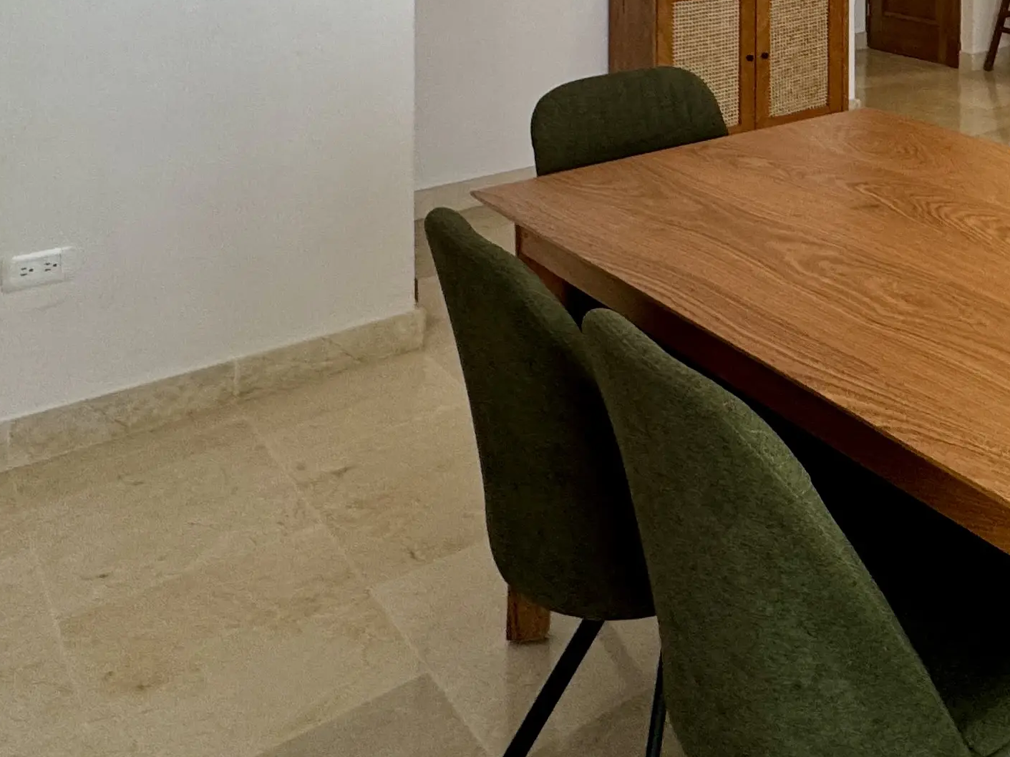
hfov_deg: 39.0
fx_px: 1167
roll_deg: -0.3
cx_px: 1094
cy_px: -151
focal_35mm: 40
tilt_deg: -1.7
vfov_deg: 30.5
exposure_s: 1/120
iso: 125
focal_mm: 2.22
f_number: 2.2
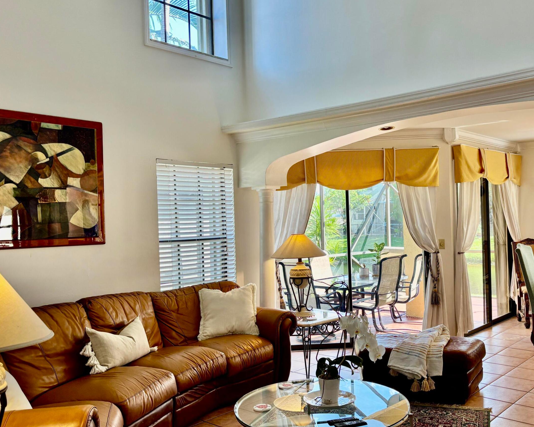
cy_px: 217
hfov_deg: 52.6
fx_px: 537
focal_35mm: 34
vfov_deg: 43.4
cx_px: 311
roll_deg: +1.5
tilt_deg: +0.3
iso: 80
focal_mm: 5.96
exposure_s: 1/120
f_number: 1.6
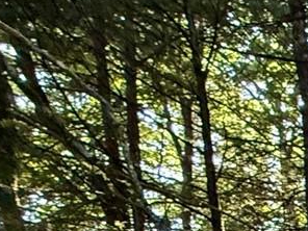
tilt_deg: -3.8
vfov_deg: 12.1
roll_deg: -0.5
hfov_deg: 12.6
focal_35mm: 97
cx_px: 840
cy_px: 561
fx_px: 863
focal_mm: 2.22
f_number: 2.2
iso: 320
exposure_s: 1/87
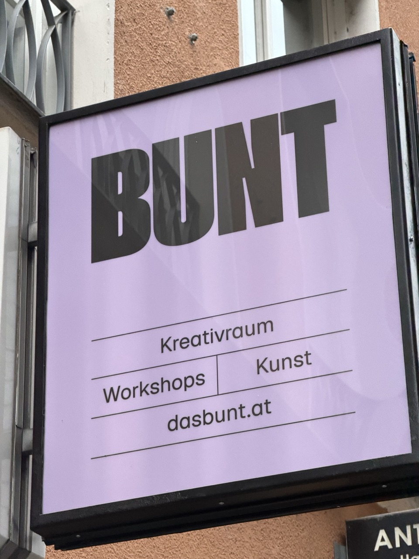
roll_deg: +0.5
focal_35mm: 100
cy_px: 280
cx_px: 210
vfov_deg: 19.6
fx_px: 1614
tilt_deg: +27.1
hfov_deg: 14.8
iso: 500
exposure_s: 1/84
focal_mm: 16.89
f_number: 2.8
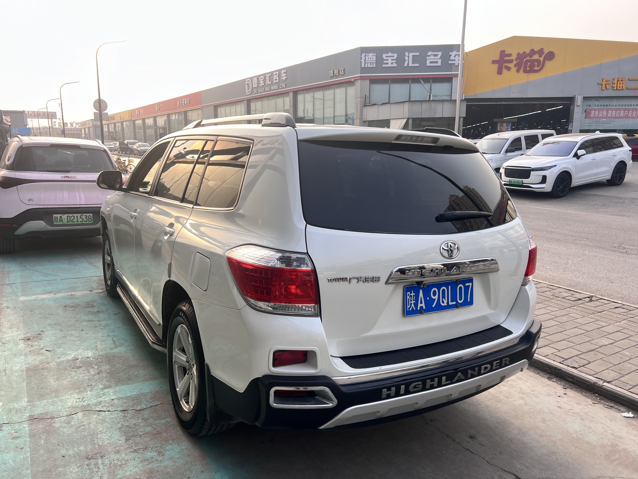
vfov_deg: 53.1
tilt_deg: -12.4
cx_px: 319
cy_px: 240
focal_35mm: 26
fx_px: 479
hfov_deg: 67.3
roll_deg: -0.1
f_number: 1.5
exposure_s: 1/687
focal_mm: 5.7
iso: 50
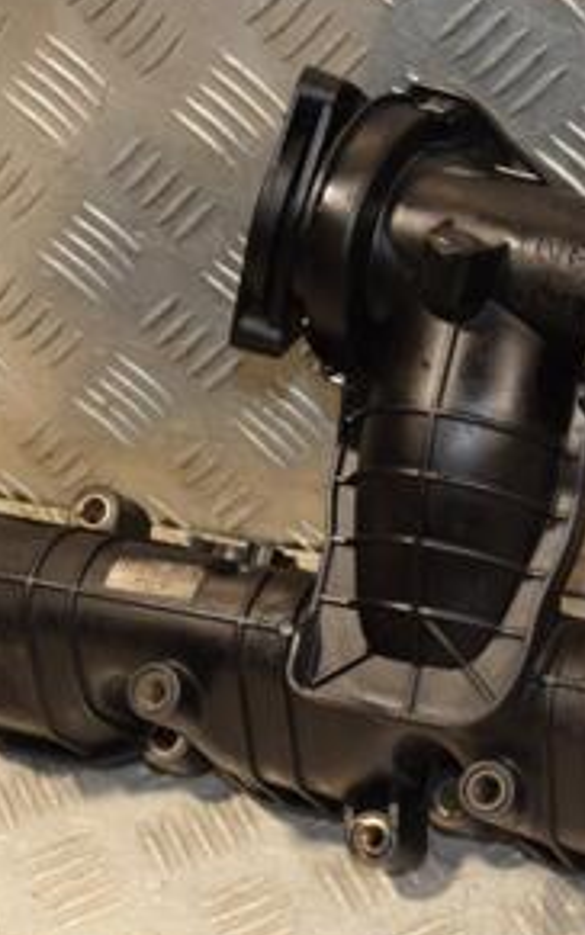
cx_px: 482
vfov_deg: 20.6
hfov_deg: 12.9
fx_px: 2575
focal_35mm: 101
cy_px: 495
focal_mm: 32
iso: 800
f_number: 5.6
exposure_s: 1/200
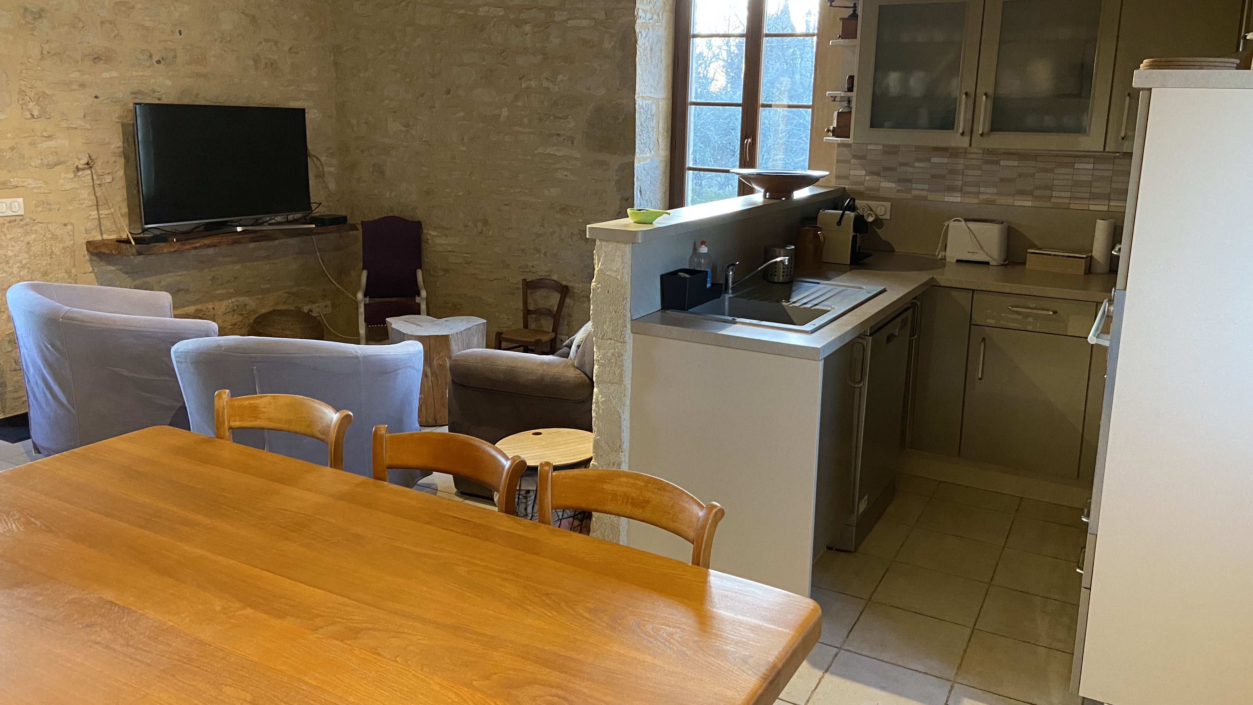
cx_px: 640
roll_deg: -2.0
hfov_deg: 66.1
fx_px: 963
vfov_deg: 40.1
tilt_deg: -12.5
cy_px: 319
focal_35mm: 29
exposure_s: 1/50
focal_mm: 4.25
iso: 500
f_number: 1.8
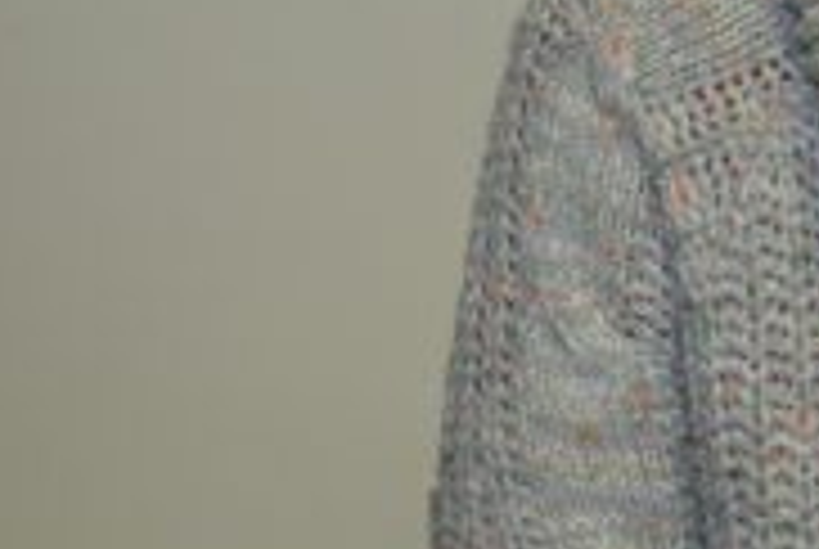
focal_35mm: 126
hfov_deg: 15.4
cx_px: 1084
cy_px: -22
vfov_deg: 10.8
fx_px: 2871
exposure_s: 1/100
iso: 800
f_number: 5
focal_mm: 22
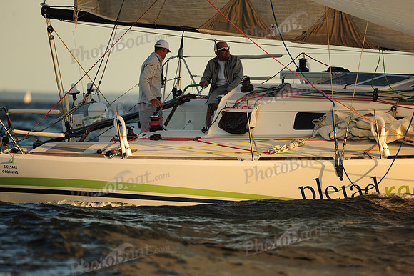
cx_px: 207
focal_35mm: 400
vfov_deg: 3.4
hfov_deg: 5.2
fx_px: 4597
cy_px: 138
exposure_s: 1/1600
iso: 640
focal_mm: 400
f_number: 4
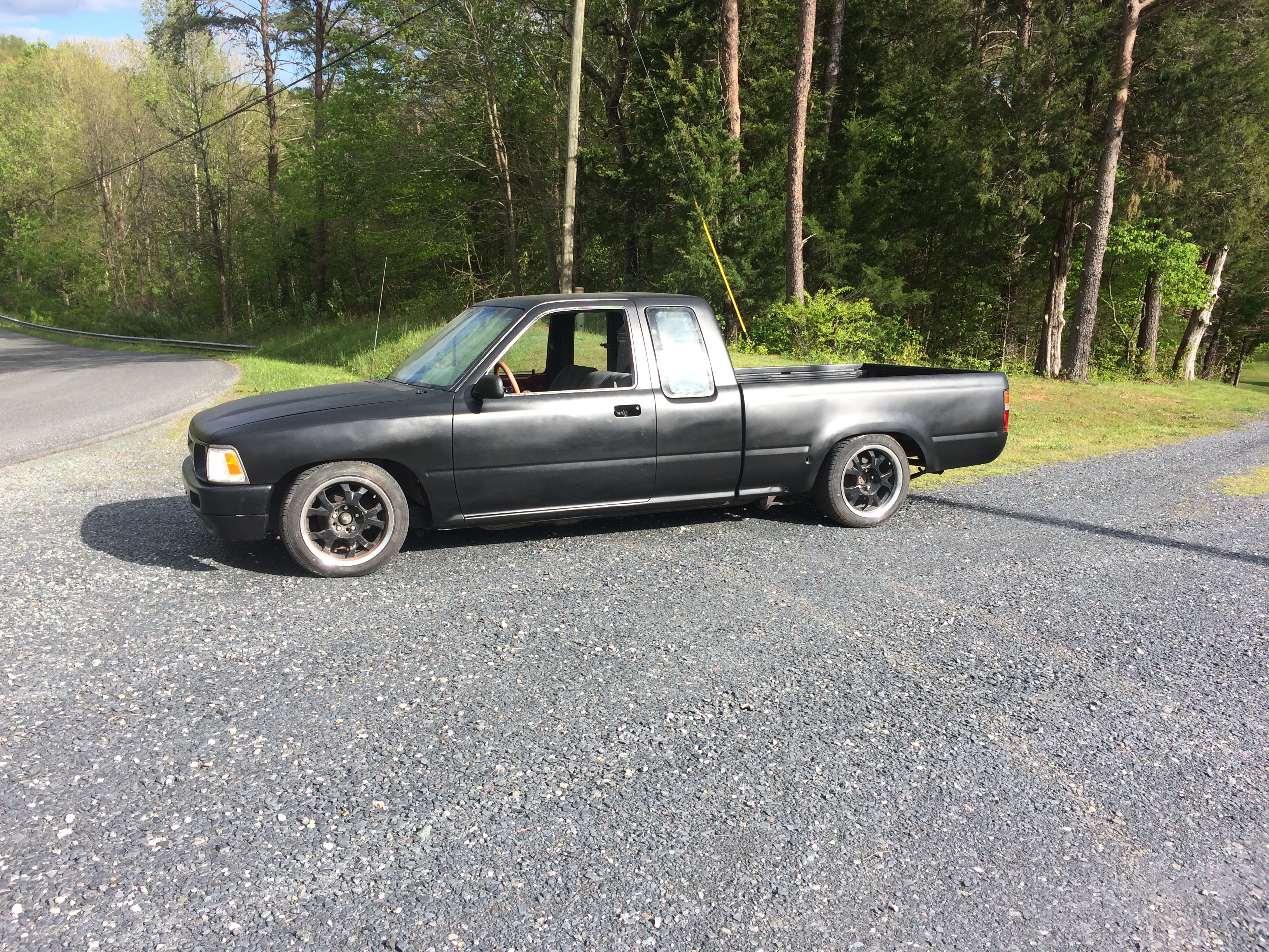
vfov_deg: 48.2
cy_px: 476
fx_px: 1063
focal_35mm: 29
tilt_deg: -15.3
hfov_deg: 61.7
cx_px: 634
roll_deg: -1.9
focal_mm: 4.15
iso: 32
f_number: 2.2
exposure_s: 1/1140
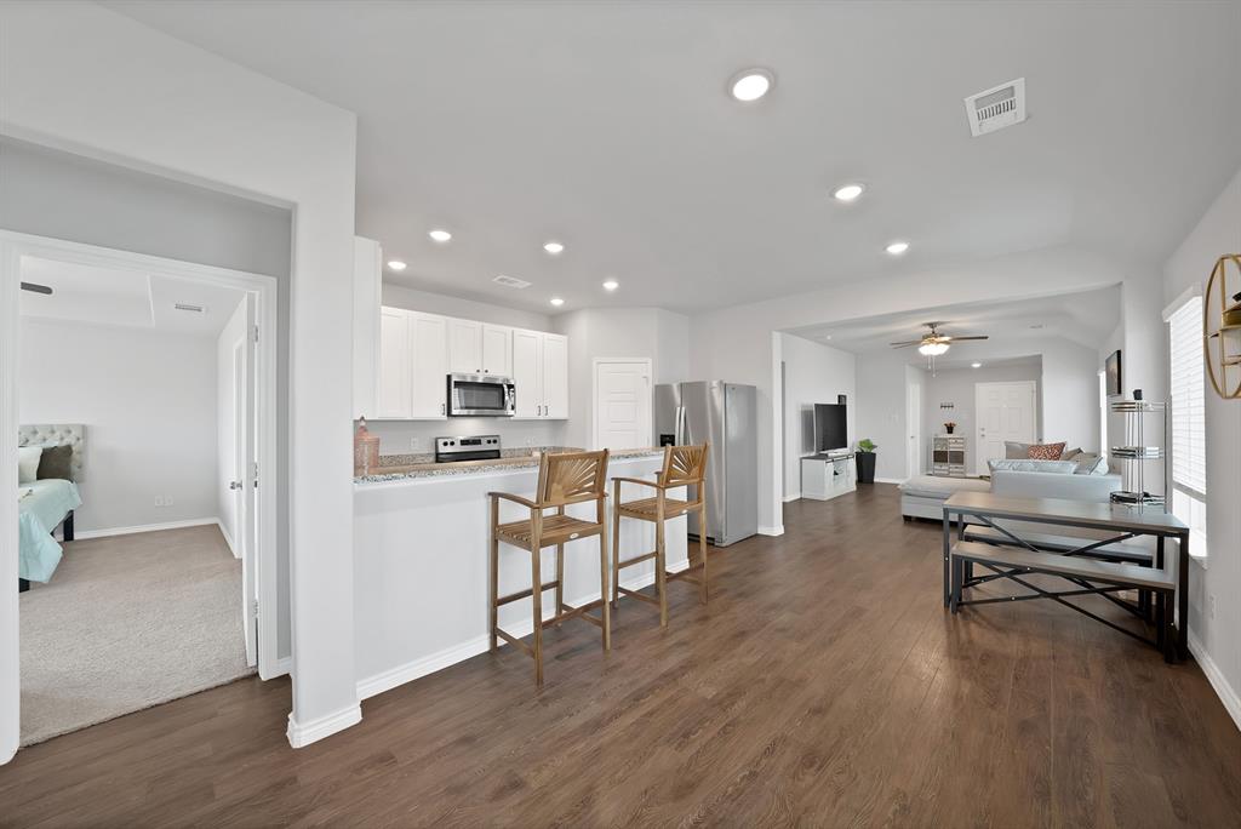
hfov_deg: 112.6
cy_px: 414
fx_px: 414
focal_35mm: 12
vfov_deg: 90.1
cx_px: 620
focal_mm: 12
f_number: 9
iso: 640
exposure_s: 1/2
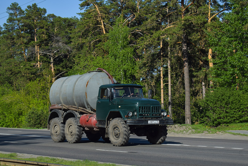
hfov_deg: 24.6
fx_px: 568
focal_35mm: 82
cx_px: 124
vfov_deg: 16.6
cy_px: 83
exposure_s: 1/800
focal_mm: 55
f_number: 5.6
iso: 100
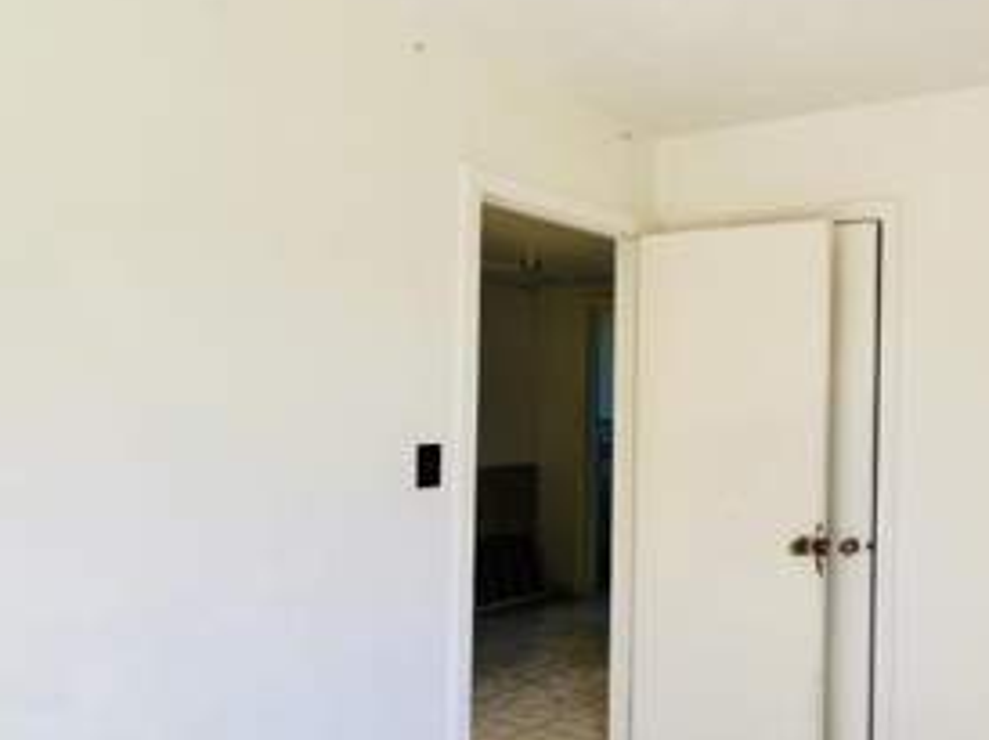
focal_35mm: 42
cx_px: 805
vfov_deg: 34.3
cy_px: 417
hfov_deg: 42.6
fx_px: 1199
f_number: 1.78
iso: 64
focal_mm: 6.76
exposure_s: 1/121
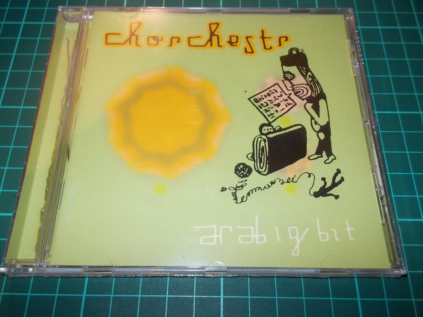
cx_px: 212
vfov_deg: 48.2
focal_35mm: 29
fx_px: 354
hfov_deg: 61.7
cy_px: 158
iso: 200
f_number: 3.3
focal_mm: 4.1
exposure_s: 1/30
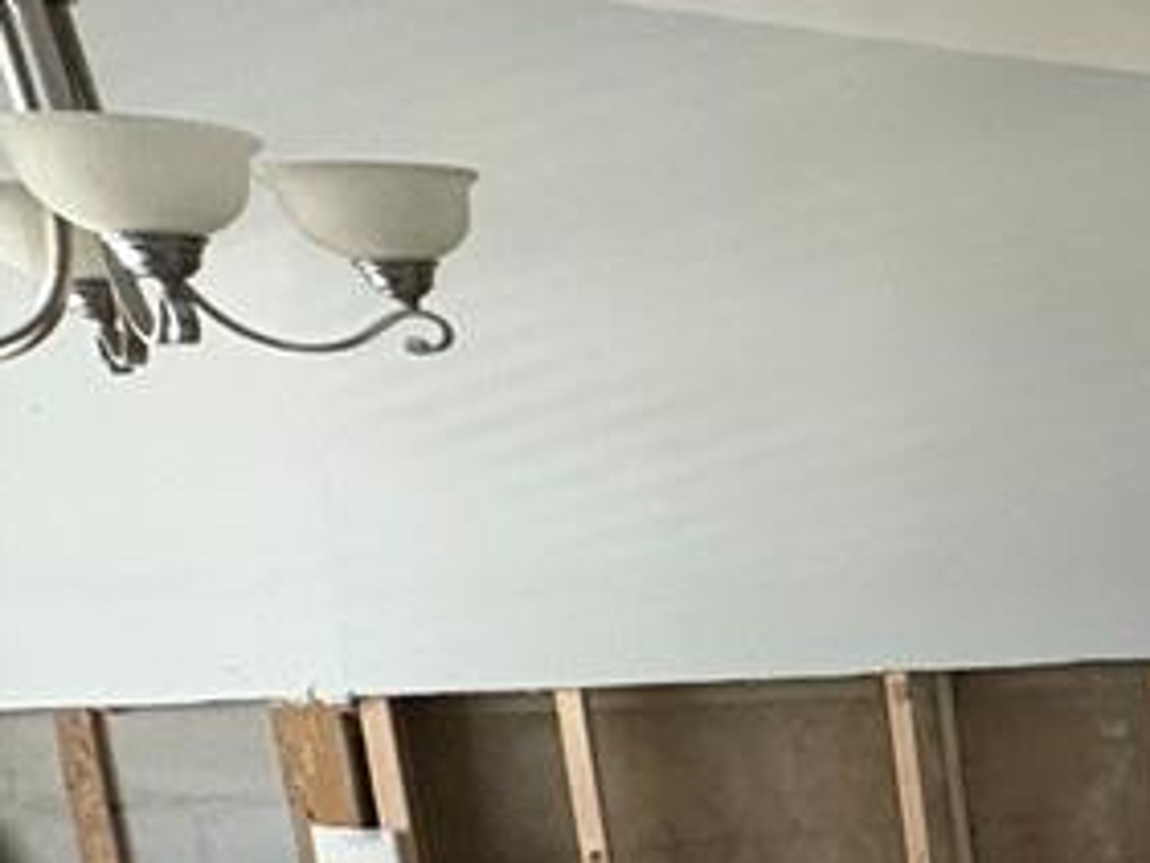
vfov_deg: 27.3
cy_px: 818
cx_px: 2083
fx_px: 1695
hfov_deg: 22.0
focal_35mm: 51
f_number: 2.2
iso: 320
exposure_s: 1/60
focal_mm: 2.22
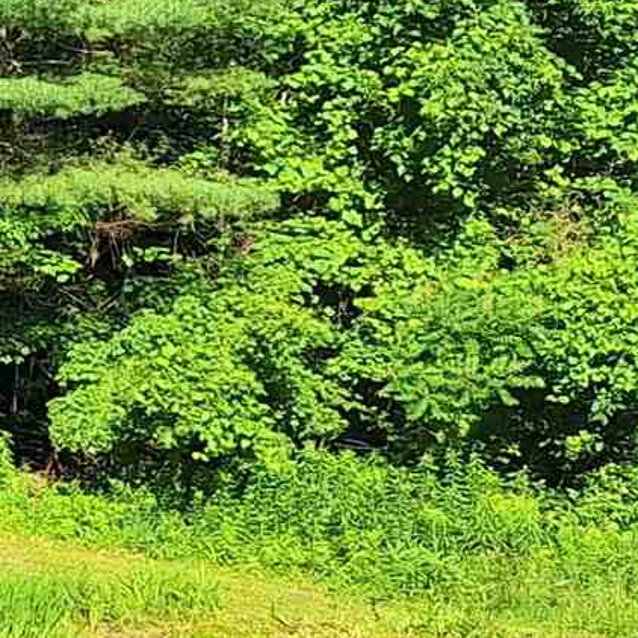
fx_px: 3086
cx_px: -1185
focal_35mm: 148
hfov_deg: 9.6
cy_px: 100
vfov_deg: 11.7
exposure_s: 1/1908
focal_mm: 5.54
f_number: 1.8
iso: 40
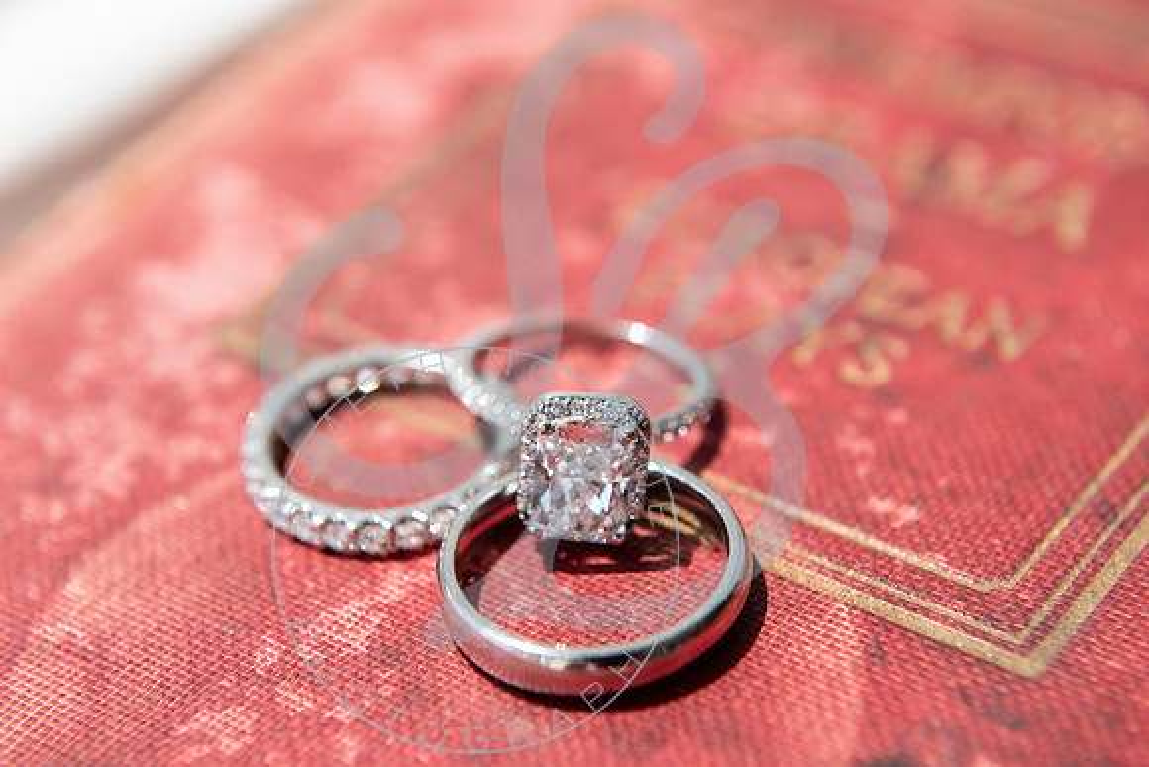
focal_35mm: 70
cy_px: 384
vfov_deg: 19.5
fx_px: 2235
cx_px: 574
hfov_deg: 28.8
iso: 100
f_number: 8
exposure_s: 1/200
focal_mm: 70
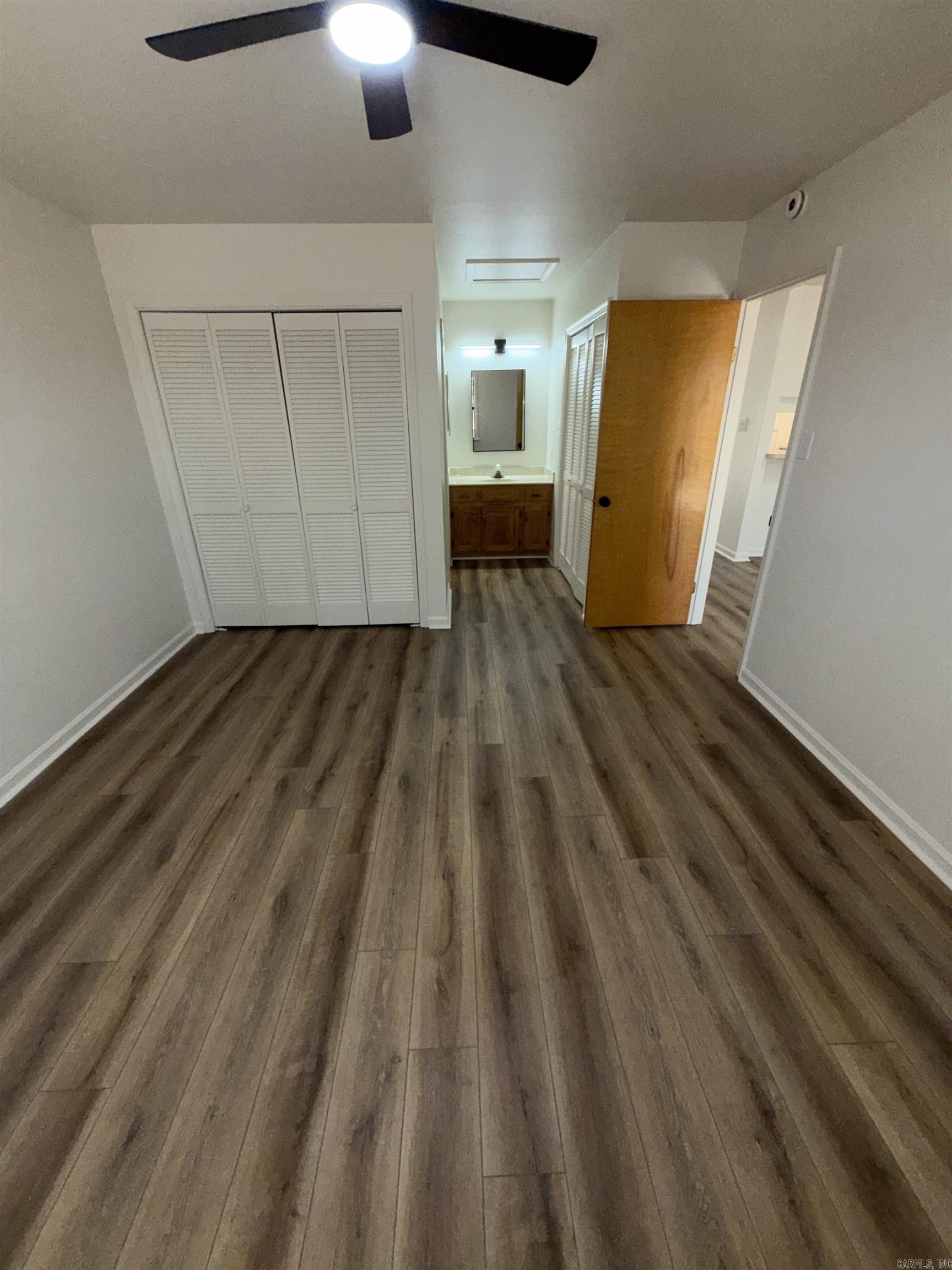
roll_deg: +0.7
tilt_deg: -24.0
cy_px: 635
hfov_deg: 85.7
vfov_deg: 102.1
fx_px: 513
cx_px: 476
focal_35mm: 14
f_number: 2.2
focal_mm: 2.22
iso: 125
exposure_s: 1/112
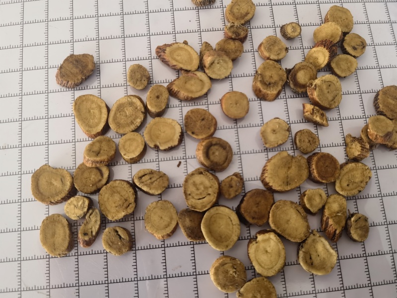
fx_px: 310
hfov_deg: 65.3
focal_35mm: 27
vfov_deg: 51.4
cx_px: 198
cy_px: 149
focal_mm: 5.54
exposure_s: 1/299
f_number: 1.8
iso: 320
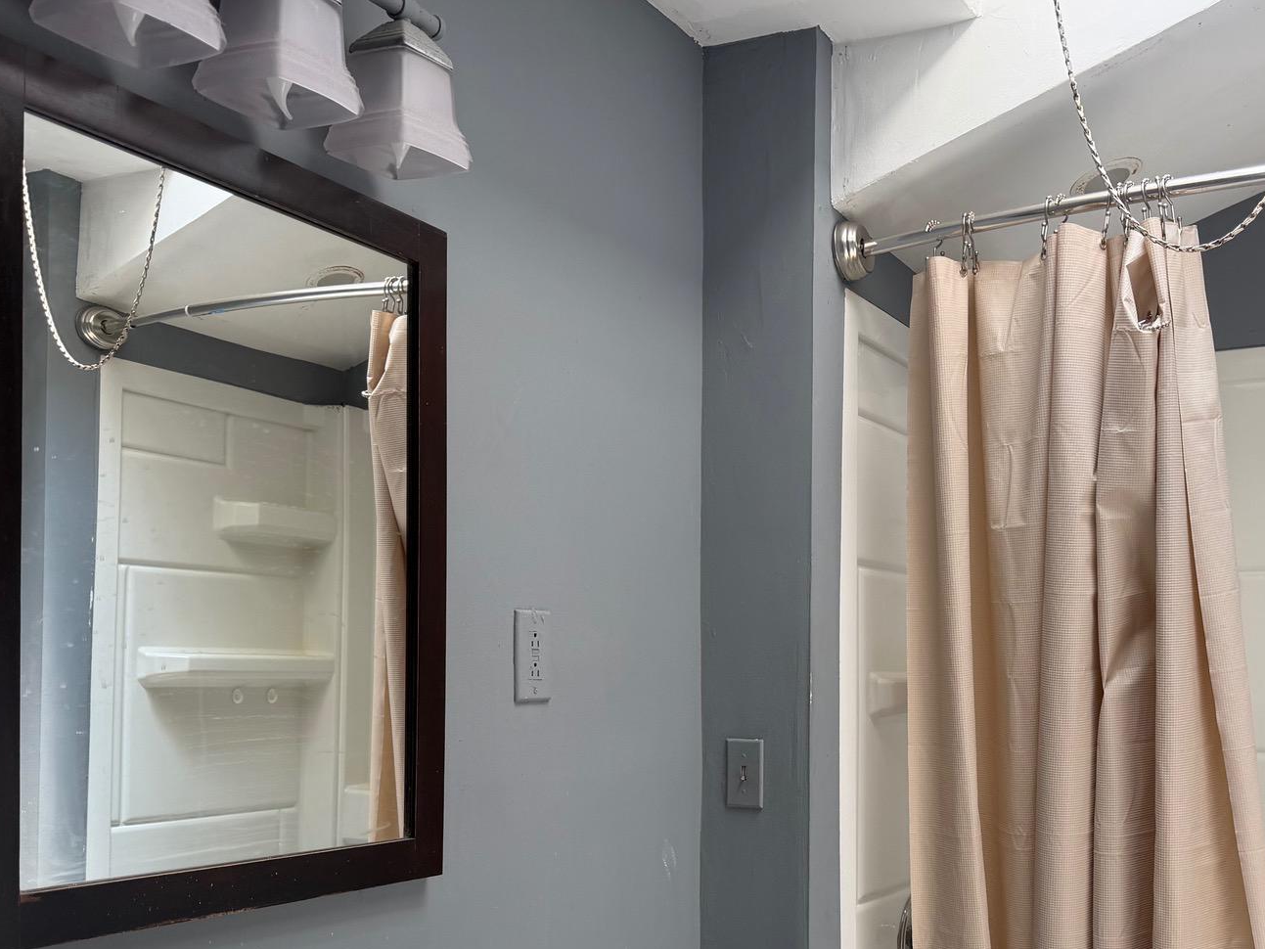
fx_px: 1389
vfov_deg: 36.9
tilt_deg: -1.6
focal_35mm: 38
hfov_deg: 48.3
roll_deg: +0.1
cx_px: 819
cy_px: 703
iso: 80
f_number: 1.78
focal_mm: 6.76
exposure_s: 1/121
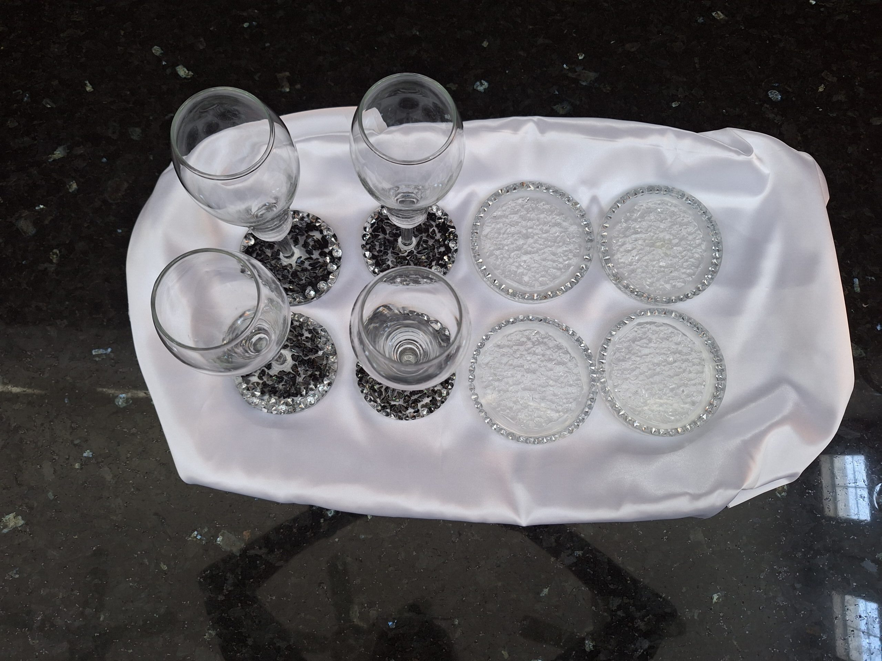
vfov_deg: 58.9
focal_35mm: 23
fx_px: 586
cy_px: 330
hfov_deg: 73.9
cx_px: 441
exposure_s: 1/40
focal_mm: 5.54
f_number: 1.8
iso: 200
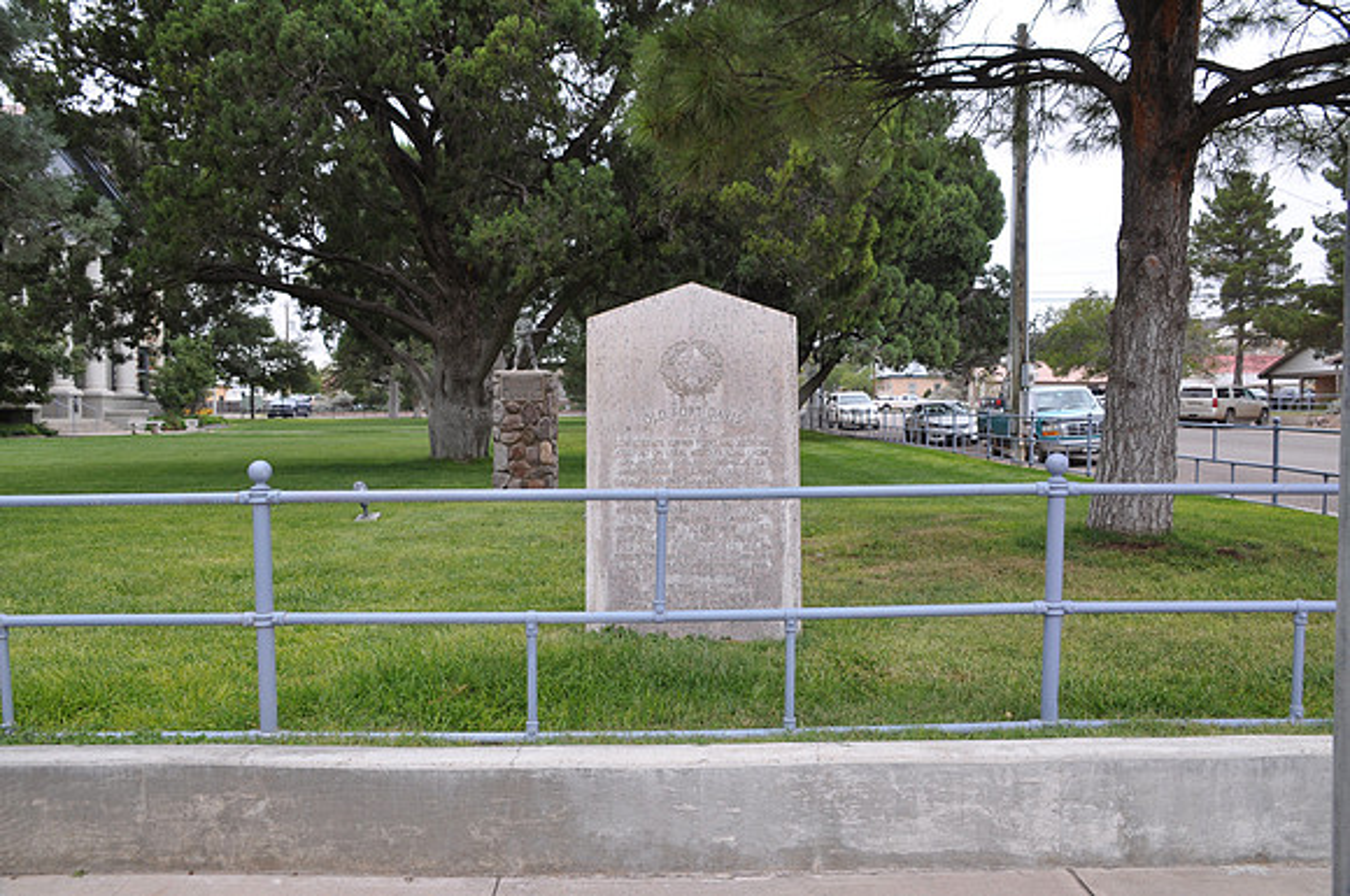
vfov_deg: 43.5
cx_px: 675
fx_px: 1123
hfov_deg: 62.0
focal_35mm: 30
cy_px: 448
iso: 200
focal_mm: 20
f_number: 8
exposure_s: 1/60
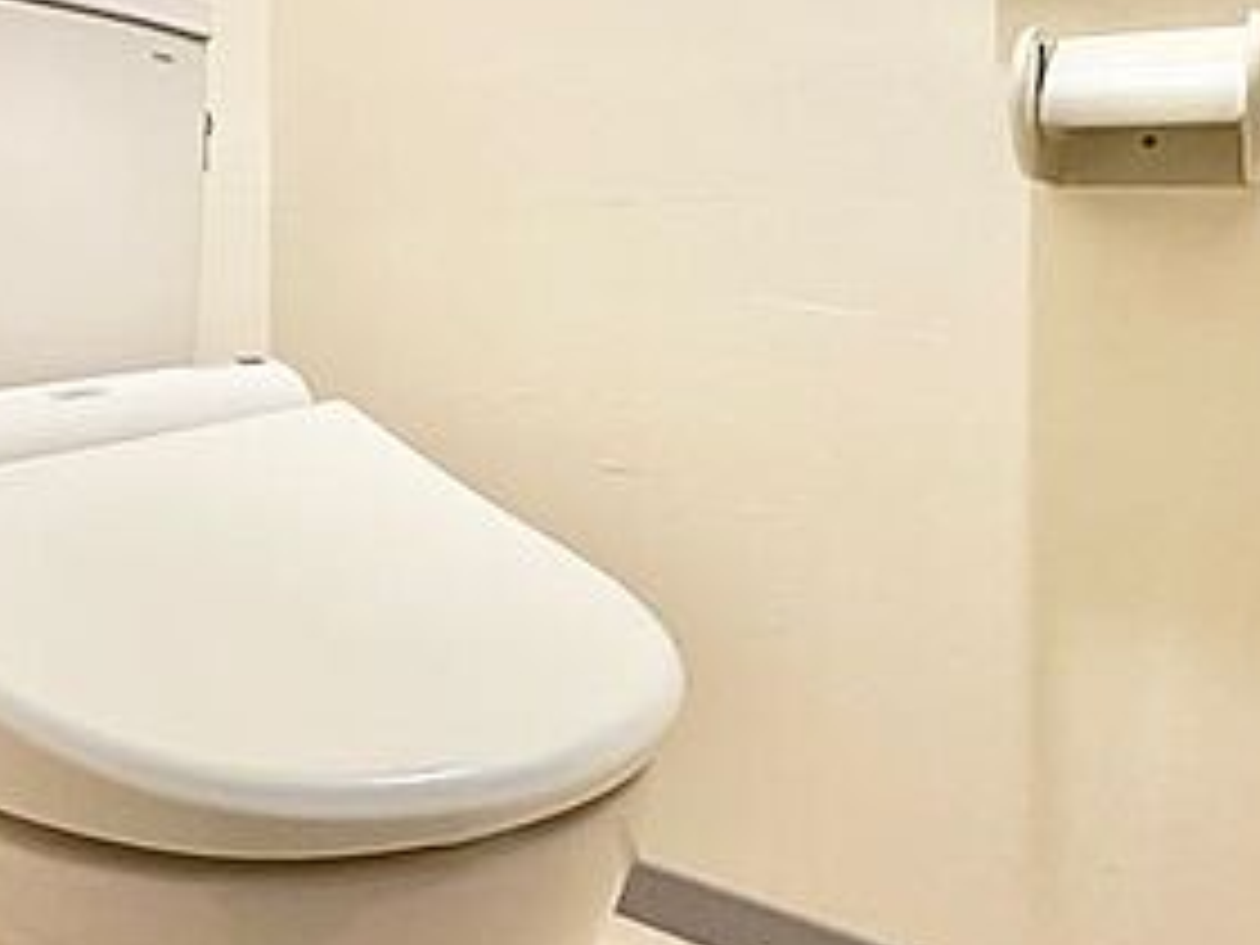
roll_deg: +0.1
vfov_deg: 45.3
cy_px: 248
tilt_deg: -1.4
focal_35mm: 30
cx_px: 644
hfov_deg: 60.0
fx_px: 1092
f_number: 2.2
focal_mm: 2.22
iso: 200
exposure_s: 1/50
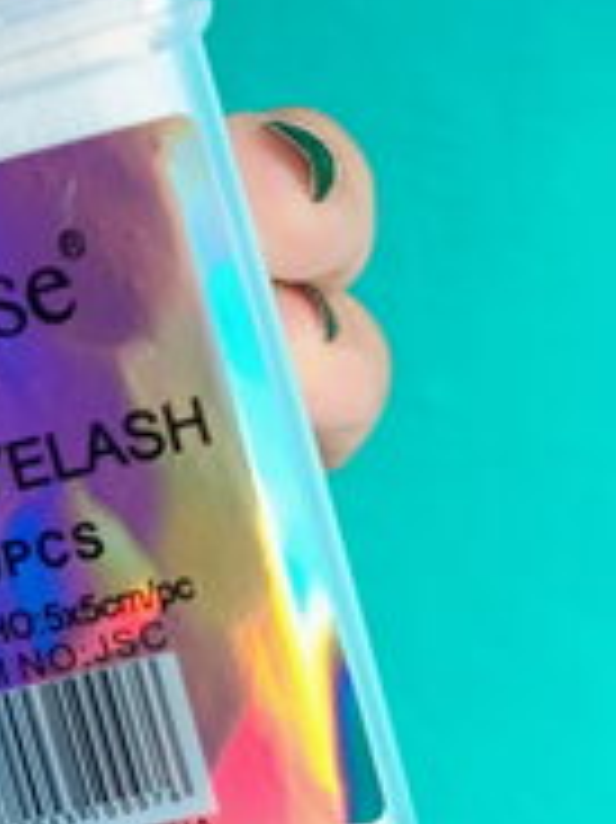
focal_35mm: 70
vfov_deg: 26.8
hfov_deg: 19.6
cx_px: -139
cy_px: 83
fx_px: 1663
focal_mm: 5.89
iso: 102
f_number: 1.4
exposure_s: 1/170
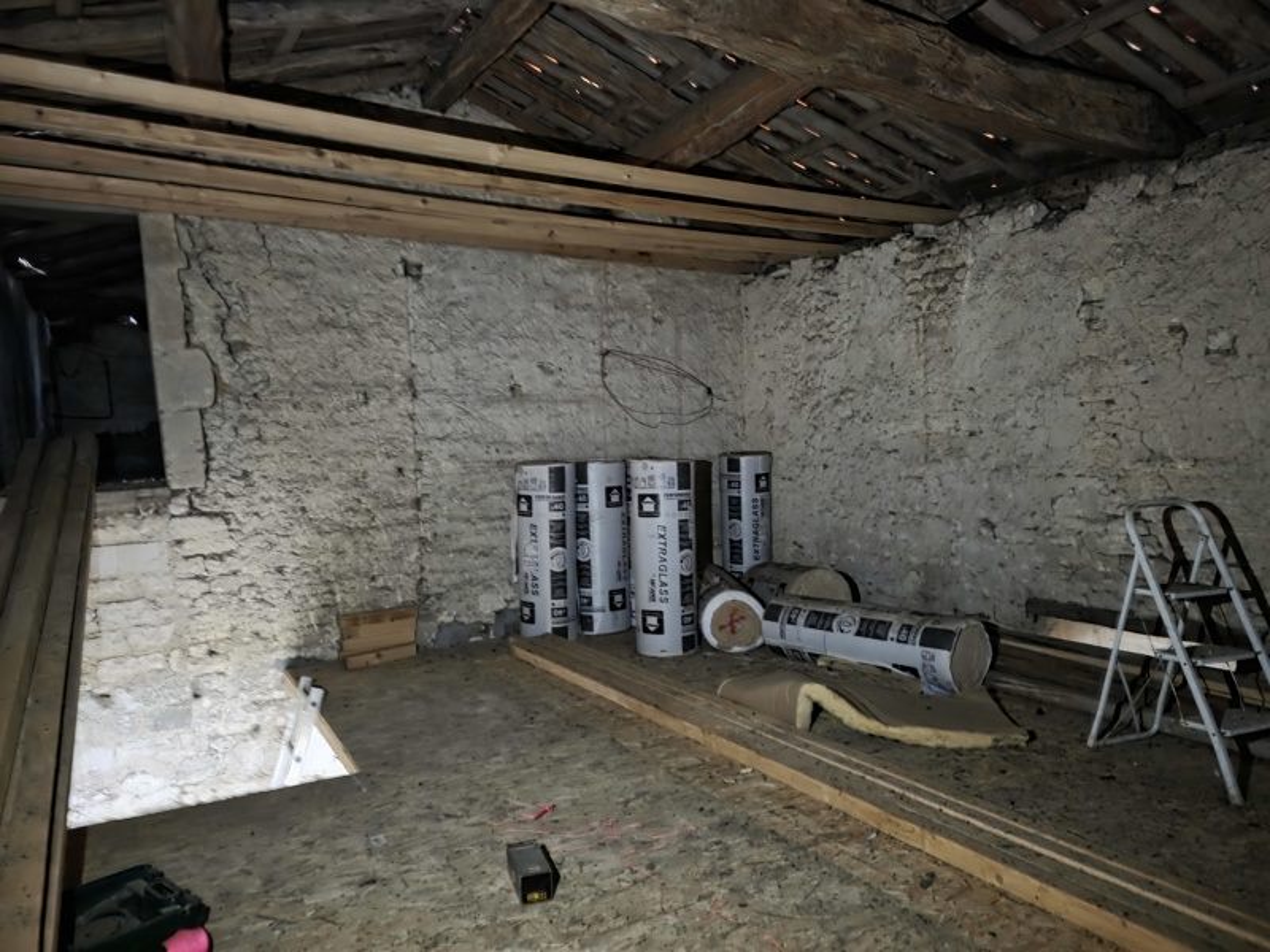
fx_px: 844
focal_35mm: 23
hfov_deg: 73.9
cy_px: 476
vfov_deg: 58.9
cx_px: 635
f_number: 1.7
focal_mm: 6.3
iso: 3200
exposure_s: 1/8.33
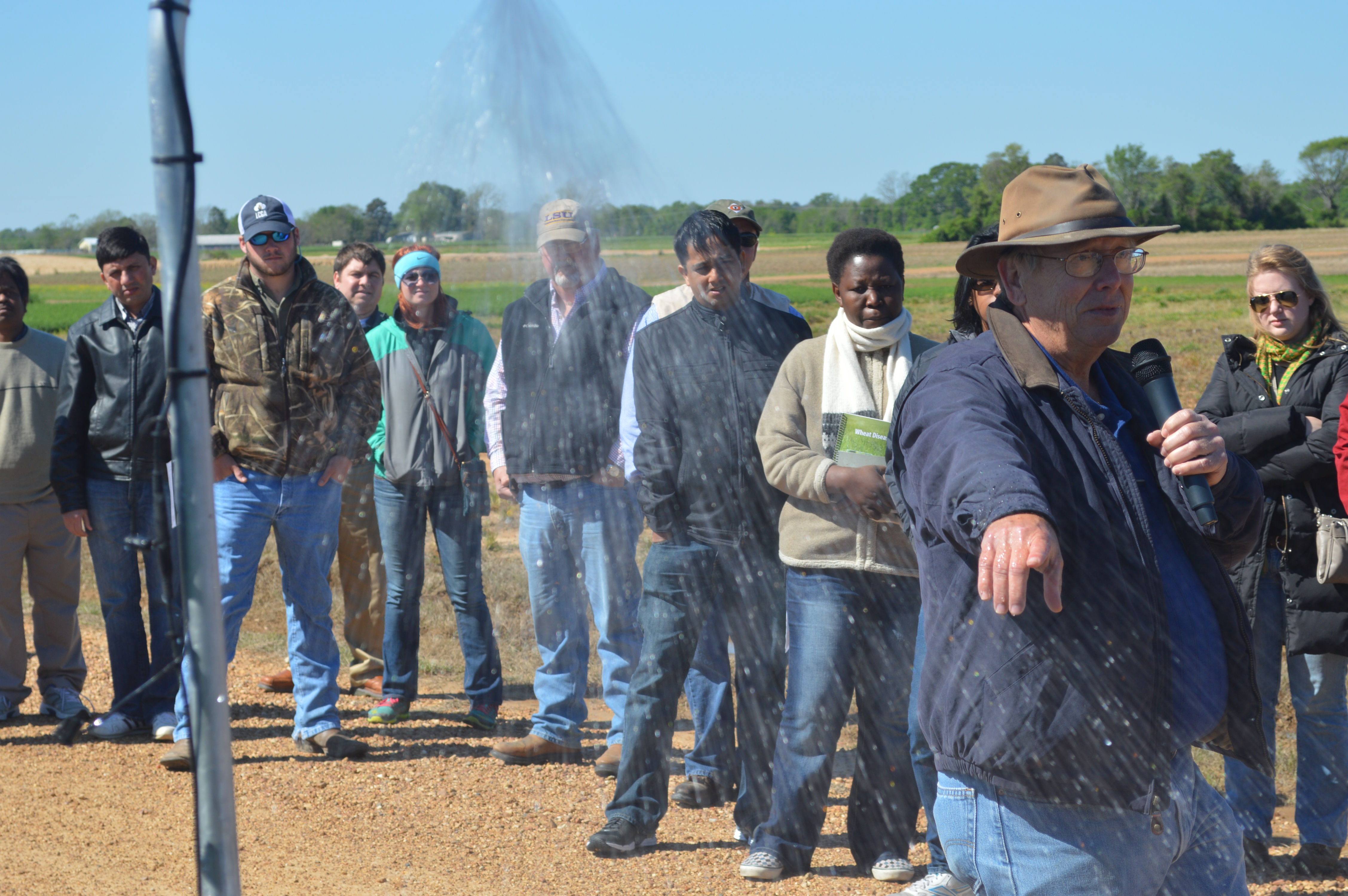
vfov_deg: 16.5
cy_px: 448
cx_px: 674
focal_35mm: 82
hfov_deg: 24.6
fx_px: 3086
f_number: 8
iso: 100
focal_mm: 55
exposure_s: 1/250
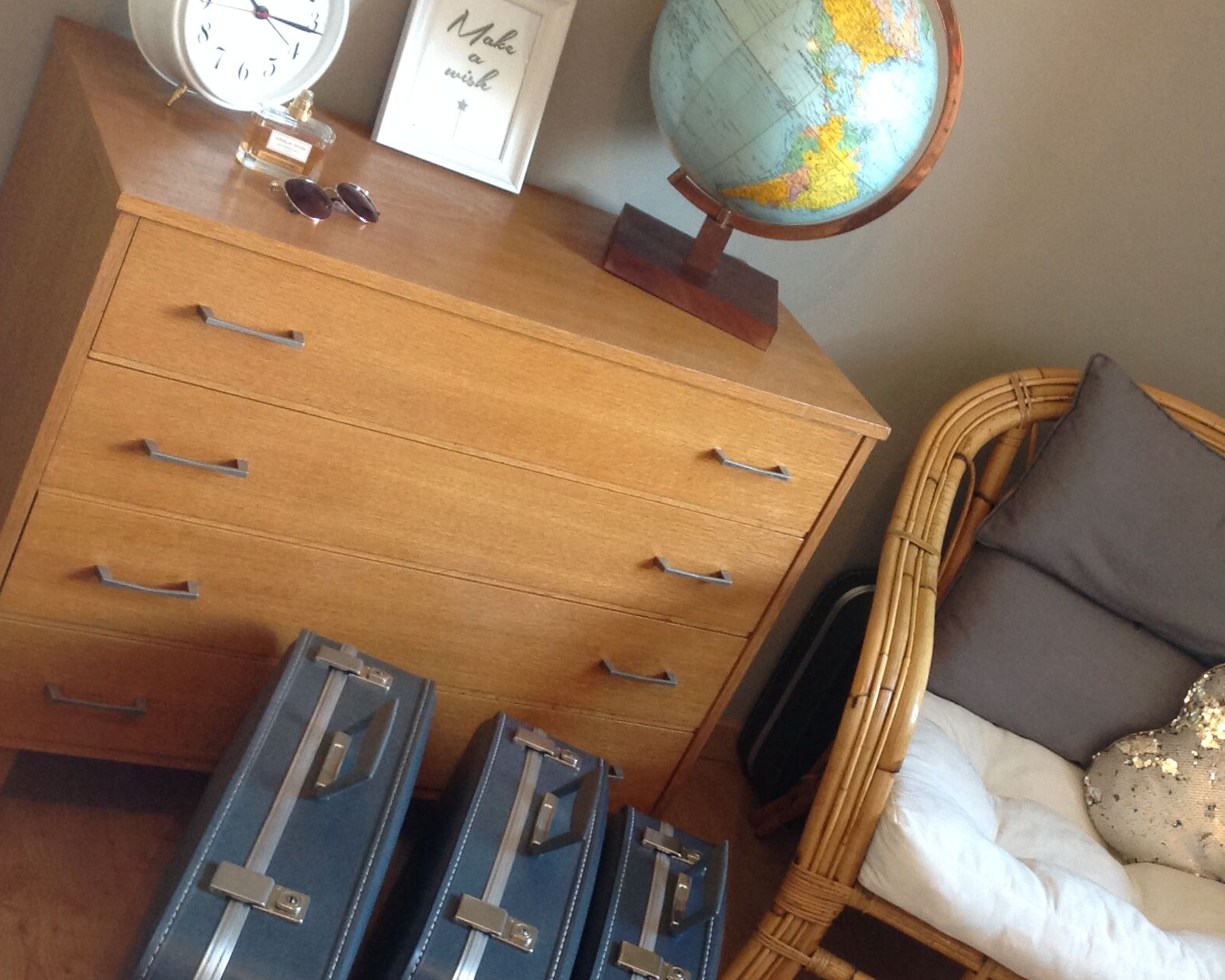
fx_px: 2030
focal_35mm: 56
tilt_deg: -23.1
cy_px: 620
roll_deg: -30.3
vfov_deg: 27.0
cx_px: 777
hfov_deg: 33.4
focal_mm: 4.28
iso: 100
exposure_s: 1/15
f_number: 2.4
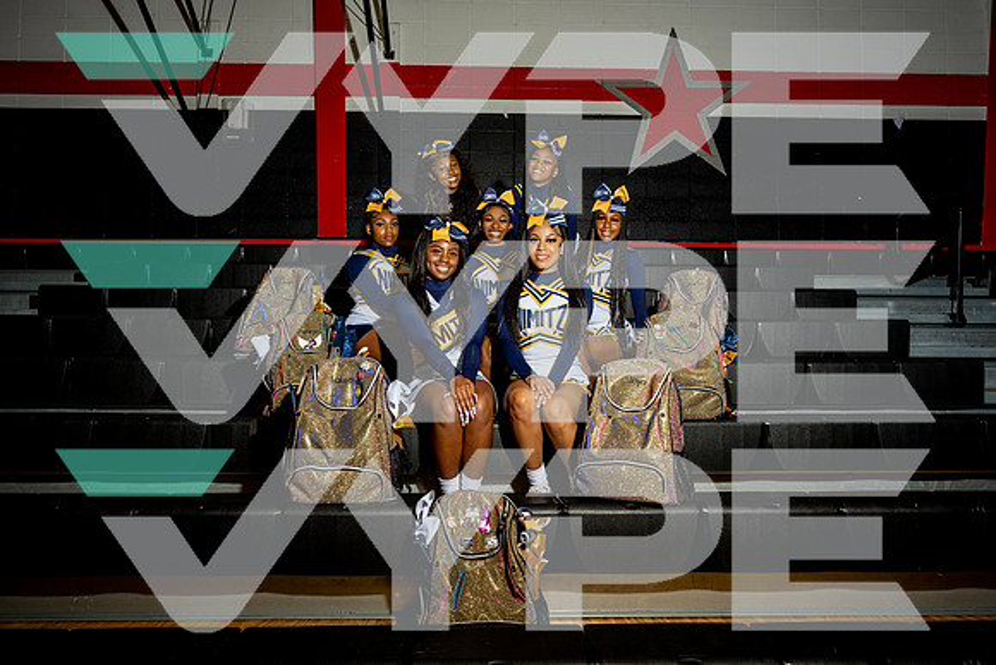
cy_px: 332
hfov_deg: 73.7
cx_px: 498
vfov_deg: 53.2
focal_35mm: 24
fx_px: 664
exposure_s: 1/250
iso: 160
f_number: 5.6
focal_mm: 24
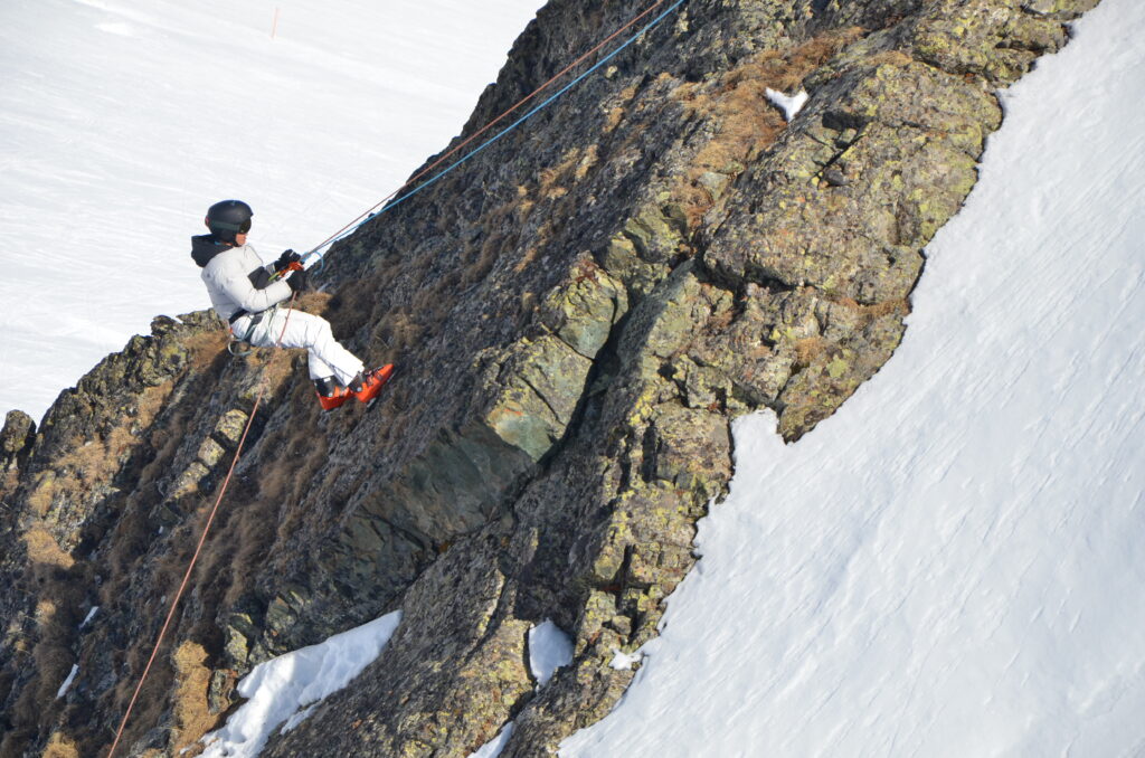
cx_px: 572
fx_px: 4998
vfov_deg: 8.7
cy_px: 379
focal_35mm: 158
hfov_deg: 13.1
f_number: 7.1
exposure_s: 1/2000
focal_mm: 105
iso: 400
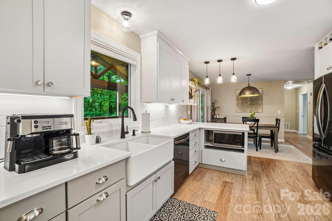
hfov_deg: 100.4
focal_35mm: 15
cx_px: 166
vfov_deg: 77.3
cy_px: 110
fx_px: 138
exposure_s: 1/25
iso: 400
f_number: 8
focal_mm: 10
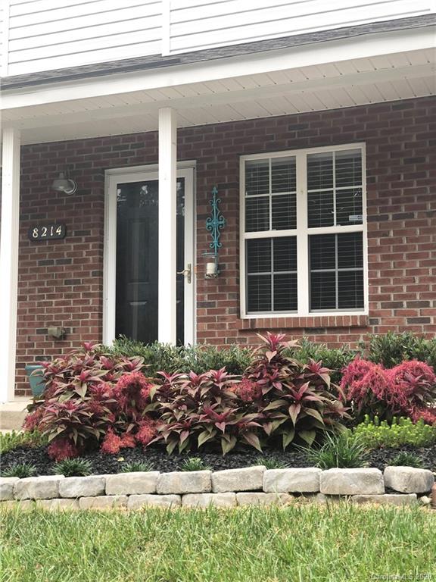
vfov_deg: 36.8
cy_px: 291
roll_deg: +0.3
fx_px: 873
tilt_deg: +6.2
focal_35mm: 52
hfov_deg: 28.0
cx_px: 218
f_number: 2.4
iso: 25
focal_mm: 6
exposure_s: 1/60
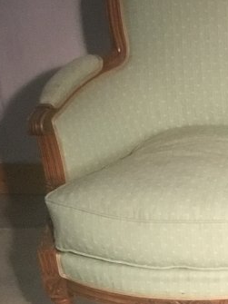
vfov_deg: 17.5
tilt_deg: -31.9
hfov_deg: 12.5
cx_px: 372
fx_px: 975
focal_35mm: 111
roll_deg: +0.5
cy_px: 266
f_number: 2.4
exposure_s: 1/33
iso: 160
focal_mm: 3.3
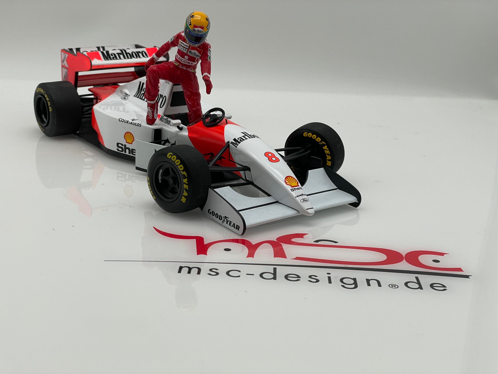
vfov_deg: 28.0
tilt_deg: -19.3
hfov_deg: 36.8
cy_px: 187
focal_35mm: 52
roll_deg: -3.6
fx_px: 748
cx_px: 249
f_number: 2
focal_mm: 6
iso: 64
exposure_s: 1/150
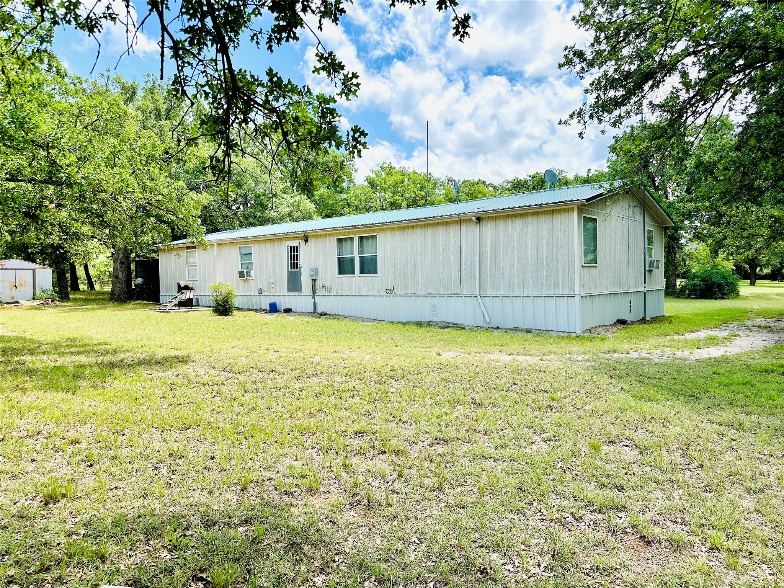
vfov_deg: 56.8
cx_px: 392
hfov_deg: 71.6
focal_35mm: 24
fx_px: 544
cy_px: 294
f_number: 1.78
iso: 80
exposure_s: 1/2660
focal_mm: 6.86
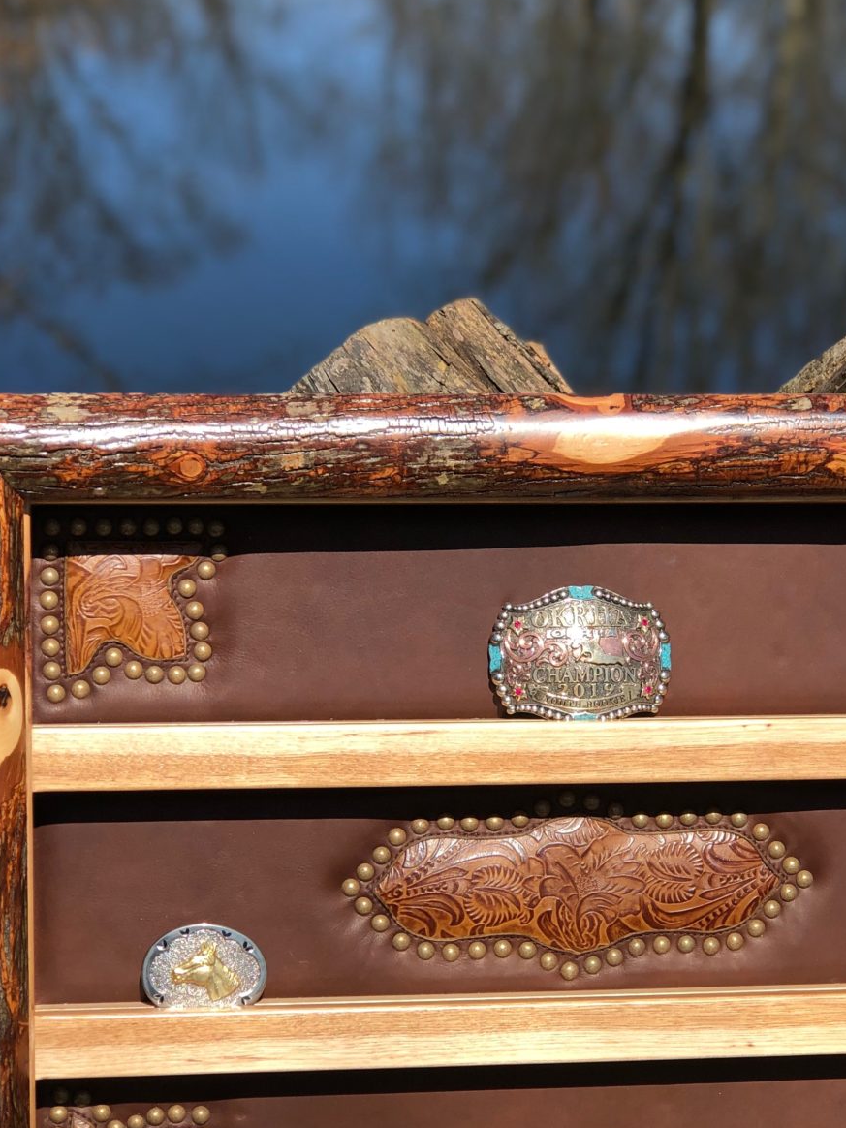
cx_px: 578
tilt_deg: -22.6
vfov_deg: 20.8
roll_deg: -2.8
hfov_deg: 15.7
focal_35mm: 94
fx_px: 3063
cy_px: 672
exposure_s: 1/600
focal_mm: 6.6
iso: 20
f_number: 2.8
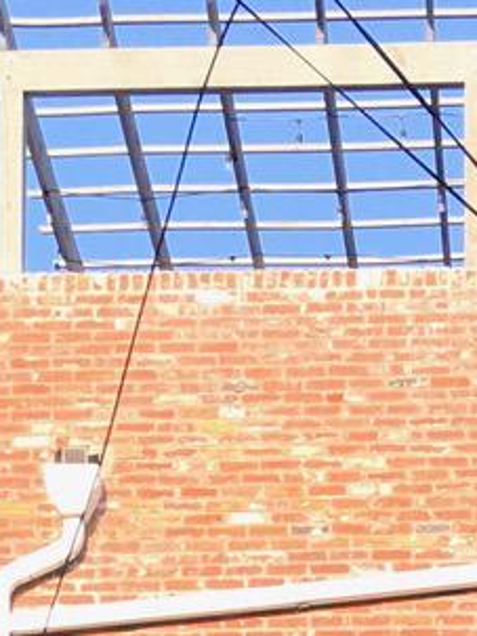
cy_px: 1528
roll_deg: -0.7
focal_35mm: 147
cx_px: 551
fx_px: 2703
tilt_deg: +4.1
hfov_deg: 10.0
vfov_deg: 11.2
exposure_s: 1/527
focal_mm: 4.15
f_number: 2.2
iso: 25
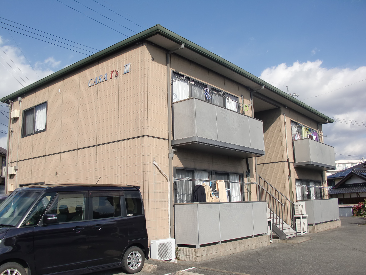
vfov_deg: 39.7
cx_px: 183
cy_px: 138
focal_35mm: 36
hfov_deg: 51.4
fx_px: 381
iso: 64
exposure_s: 1/200
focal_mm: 6.3
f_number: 7.9
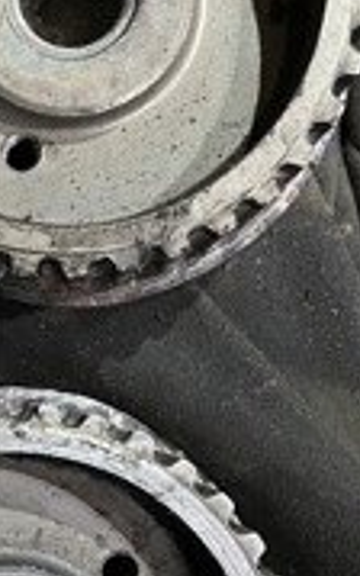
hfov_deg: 17.2
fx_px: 1161
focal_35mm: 74
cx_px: 0
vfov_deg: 27.8
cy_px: 344
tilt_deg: -70.9
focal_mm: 5.1
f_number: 1.6
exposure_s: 1/33
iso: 500
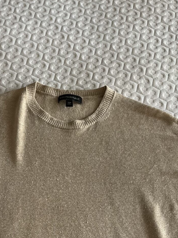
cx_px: 55
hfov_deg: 25.5
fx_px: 391
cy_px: 243
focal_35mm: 57
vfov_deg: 31.1
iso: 100
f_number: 1.6
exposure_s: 1/121
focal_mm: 5.1
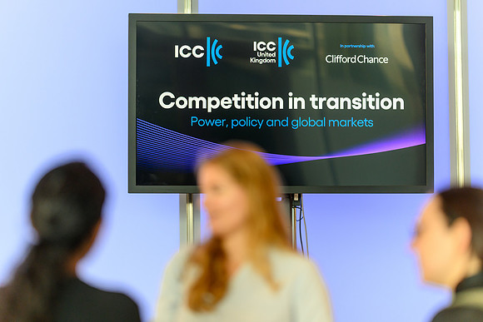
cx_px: 242
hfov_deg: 15.2
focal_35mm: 135
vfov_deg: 10.2
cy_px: 161
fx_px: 1814
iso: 1100
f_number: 1.8
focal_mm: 135
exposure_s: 1/800
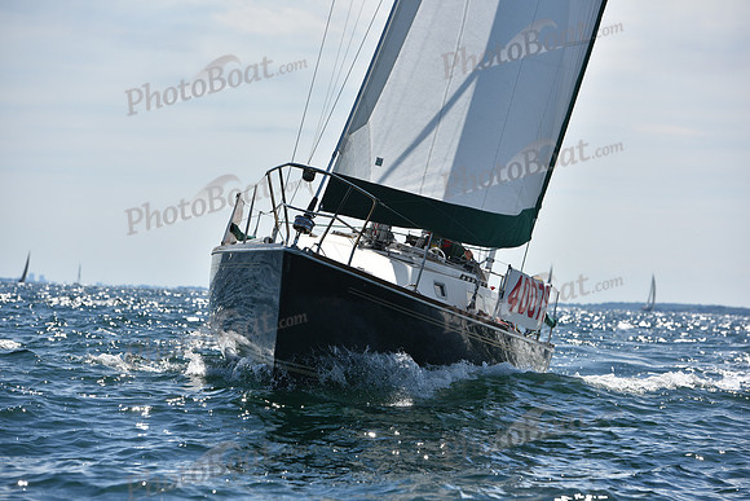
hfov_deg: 13.7
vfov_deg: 9.2
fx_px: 3126
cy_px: 250
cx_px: 375
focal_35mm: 150
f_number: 6.3
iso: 250
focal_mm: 150
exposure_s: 1/2500
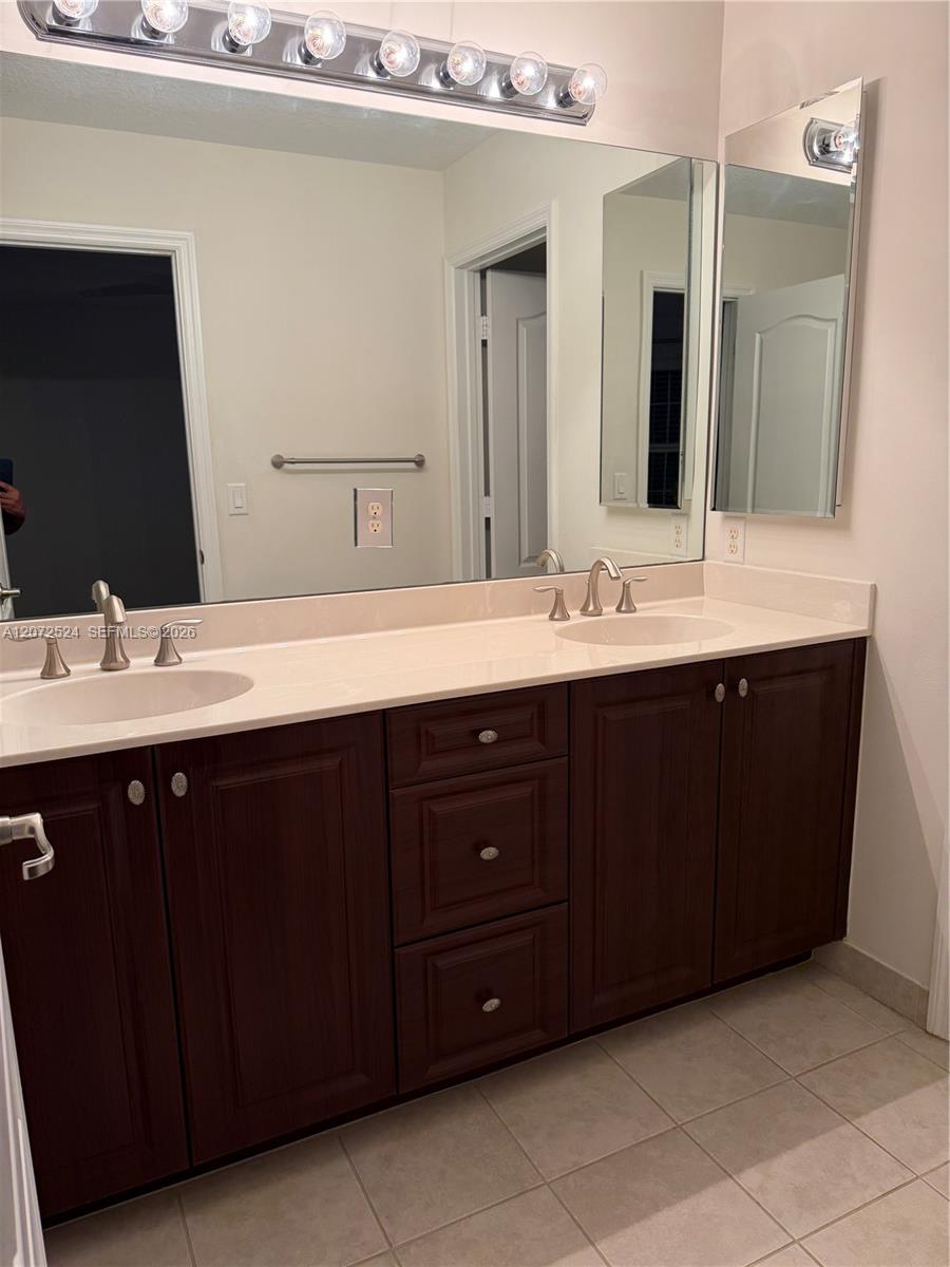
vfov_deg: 71.6
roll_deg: +0.3
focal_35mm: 24
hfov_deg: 56.8
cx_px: 475
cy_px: 634
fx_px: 878
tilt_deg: -11.3
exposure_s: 1/120
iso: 125
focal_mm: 6.76
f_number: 1.78
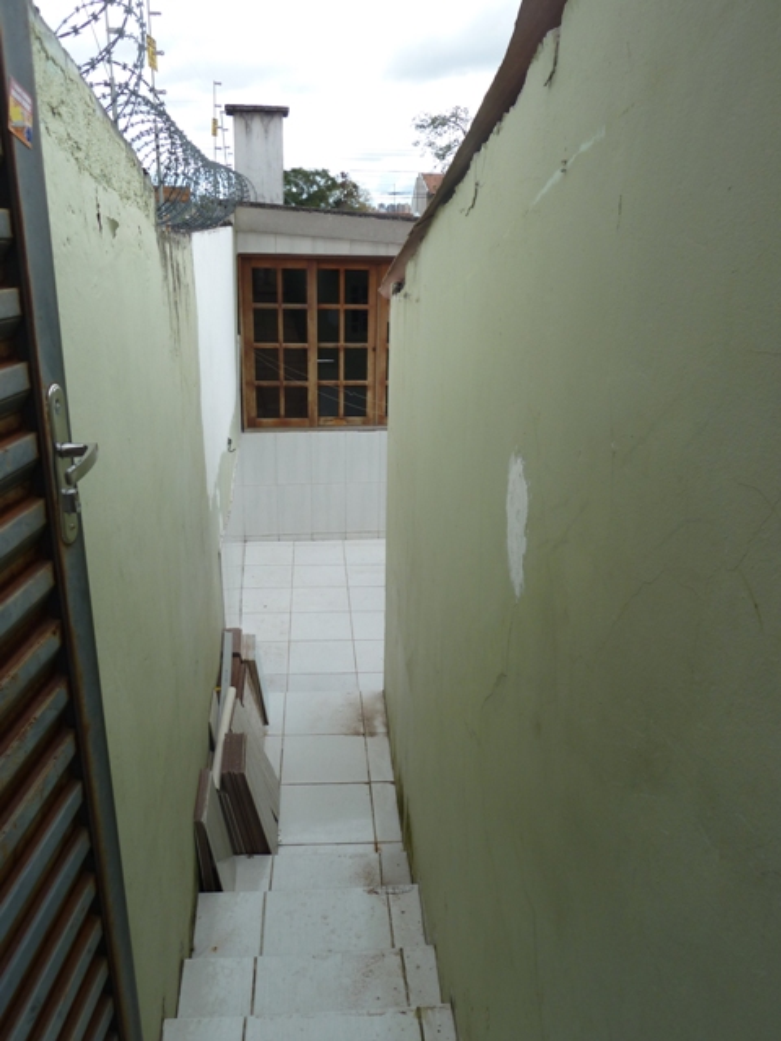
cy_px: 520
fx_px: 812
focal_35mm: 27
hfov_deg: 51.4
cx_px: 390
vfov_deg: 65.3
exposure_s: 1/125
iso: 80
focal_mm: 4.4
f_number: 4
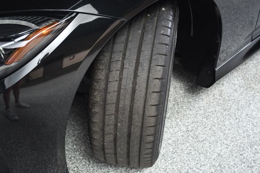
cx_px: 130
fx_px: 346
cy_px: 86
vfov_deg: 28.0
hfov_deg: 41.1
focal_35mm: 48
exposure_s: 1/160
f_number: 4.8
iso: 100
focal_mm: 32
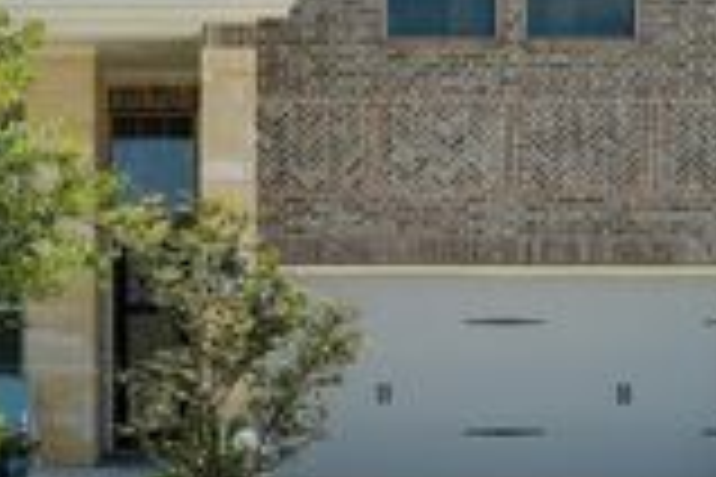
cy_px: 326
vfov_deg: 21.5
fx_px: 1253
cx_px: 216
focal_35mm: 63
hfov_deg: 31.5
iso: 100
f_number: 9
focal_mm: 20
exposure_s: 1/160
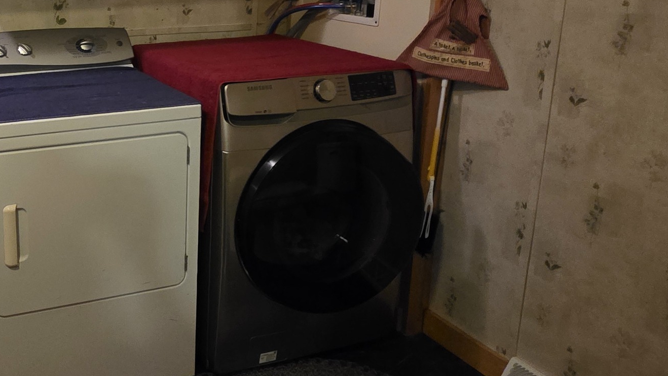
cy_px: 61
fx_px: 585
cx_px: 59
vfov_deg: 34.3
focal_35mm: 33
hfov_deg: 51.9
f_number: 1.9
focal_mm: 2.2
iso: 1250
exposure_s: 1/60
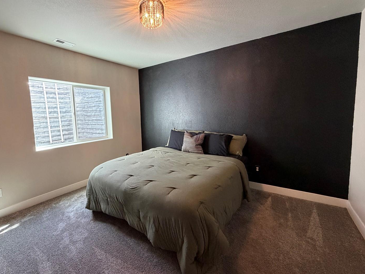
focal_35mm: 16
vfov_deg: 78.1
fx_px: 169
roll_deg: +2.0
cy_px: 131
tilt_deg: -5.4
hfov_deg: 94.2
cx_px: 165
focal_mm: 2.22
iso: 400
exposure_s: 1/60
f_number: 2.2
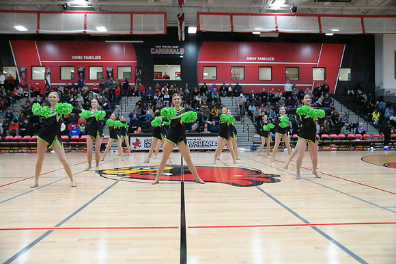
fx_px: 341
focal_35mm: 31
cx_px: 198
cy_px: 132
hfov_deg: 60.3
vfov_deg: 42.3
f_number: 2.8
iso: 45600
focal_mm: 31
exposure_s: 1/8000
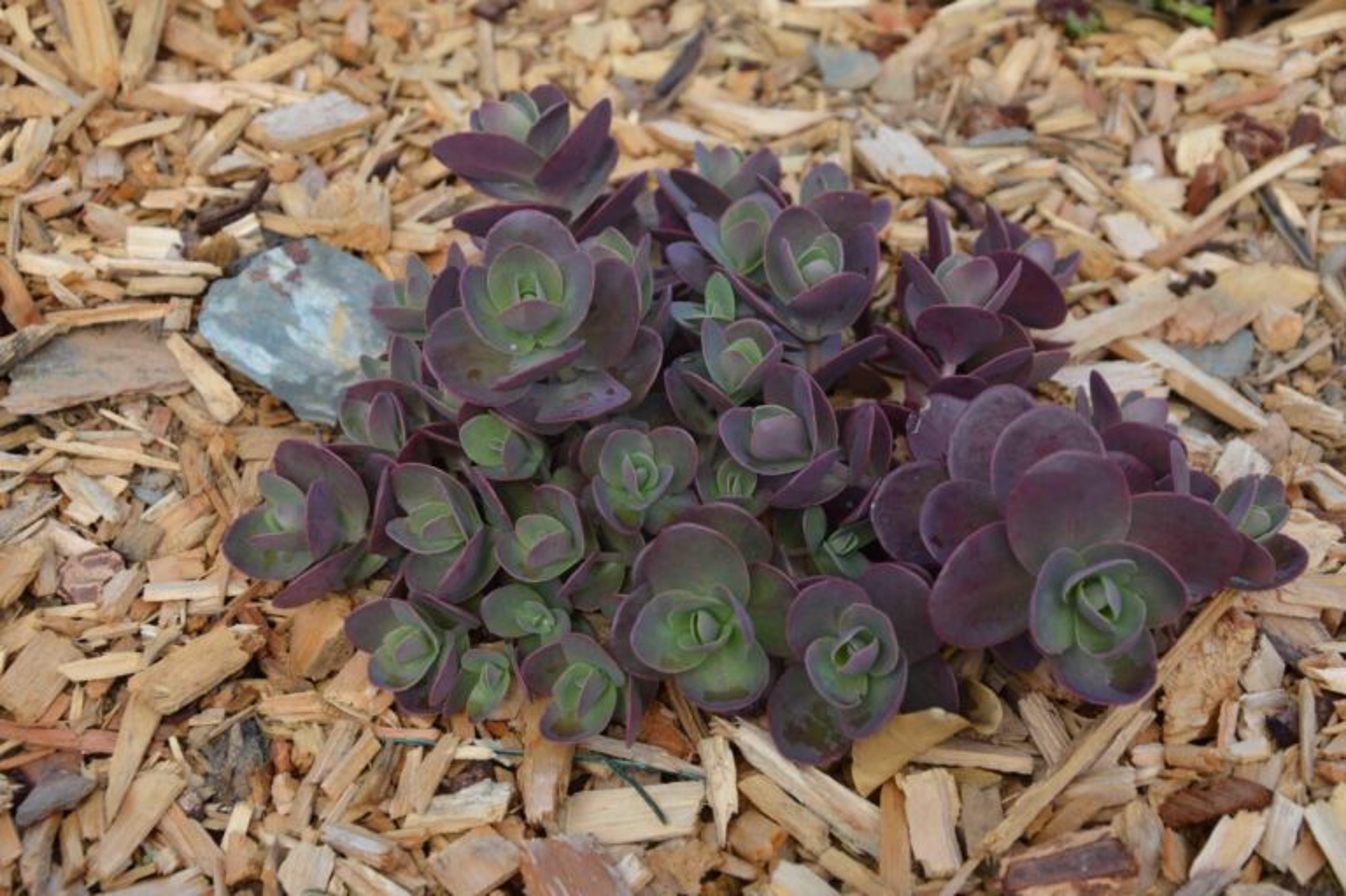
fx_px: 2690
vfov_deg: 18.9
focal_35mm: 72
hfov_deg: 28.1
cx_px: 673
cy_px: 448
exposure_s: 1/160
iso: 100
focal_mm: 48
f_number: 6.3
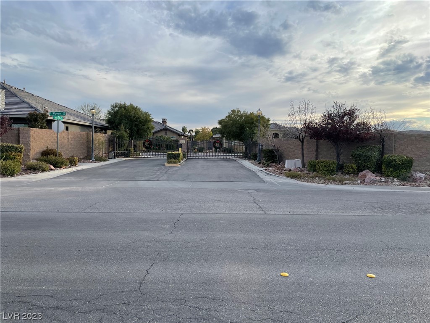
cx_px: 215
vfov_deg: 53.1
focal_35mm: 26
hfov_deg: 67.3
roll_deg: -0.9
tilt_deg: -2.1
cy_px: 162
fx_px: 323
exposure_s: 1/1949
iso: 32
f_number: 1.6
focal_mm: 4.2
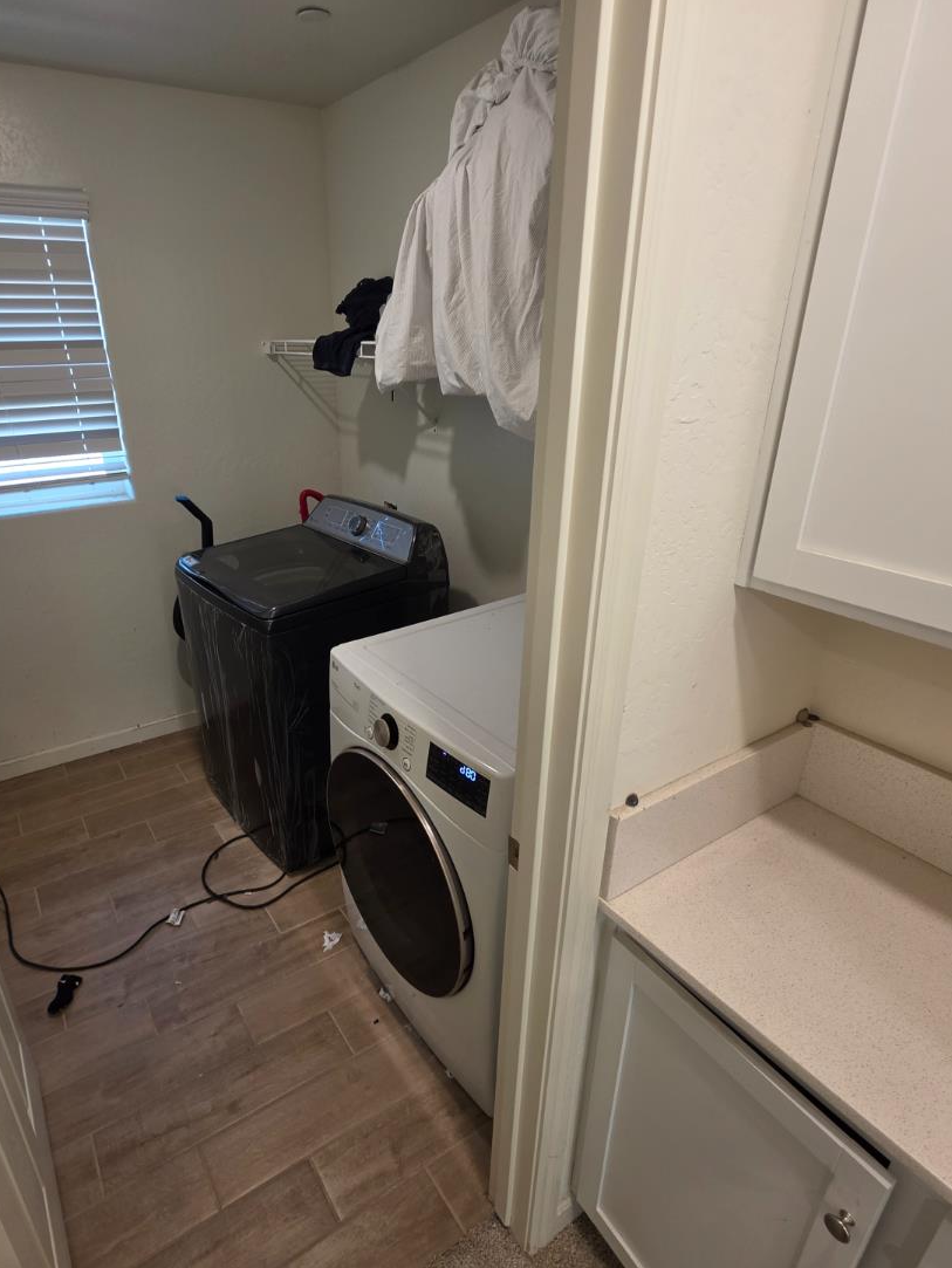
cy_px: 654
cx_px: 415
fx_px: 660
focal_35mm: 18
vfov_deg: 87.7
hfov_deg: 71.3
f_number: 1.9
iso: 160
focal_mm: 2.2
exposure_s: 1/120
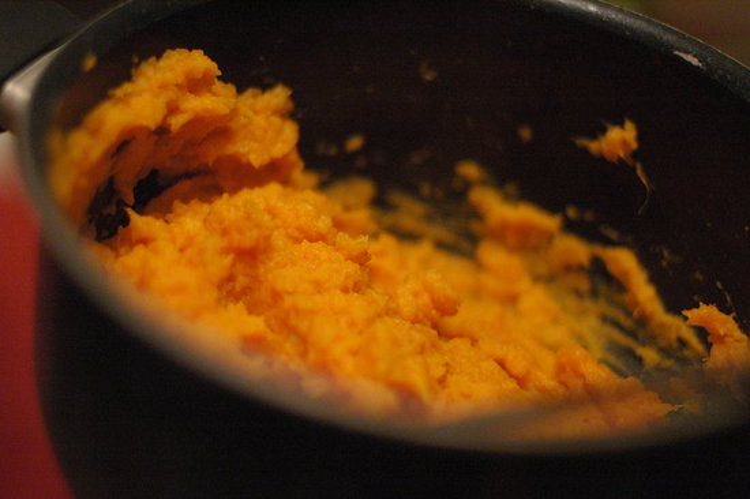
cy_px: 250
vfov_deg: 18.2
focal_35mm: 75
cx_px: 375
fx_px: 1562
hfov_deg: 27.0
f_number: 1.4
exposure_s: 1/500
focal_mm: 50
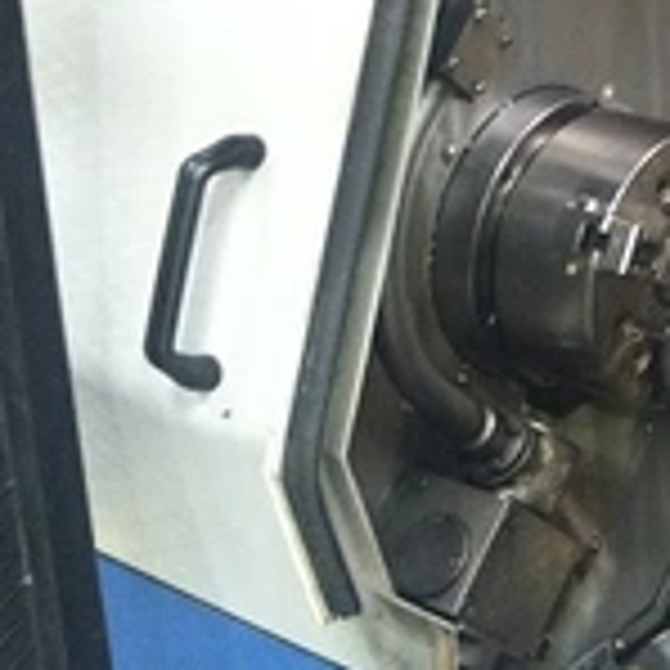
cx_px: 850
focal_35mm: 83
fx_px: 1818
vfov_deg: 20.5
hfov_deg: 19.4
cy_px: 88
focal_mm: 3.85
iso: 320
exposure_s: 1/15
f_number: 2.8
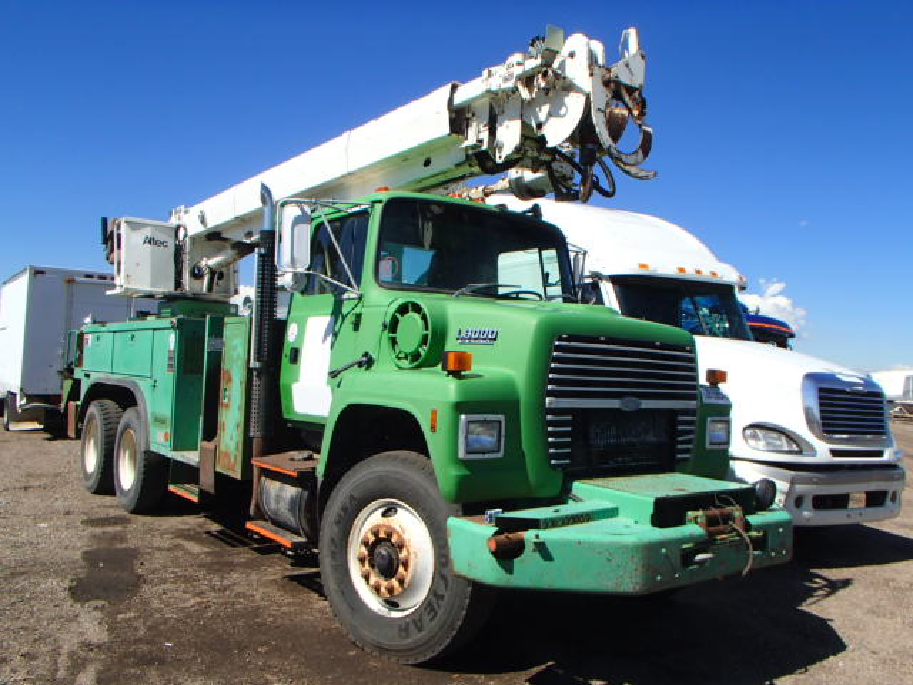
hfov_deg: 63.4
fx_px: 739
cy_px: 342
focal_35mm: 28
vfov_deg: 49.7
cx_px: 456
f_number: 11
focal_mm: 5
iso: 100
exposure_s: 1/125
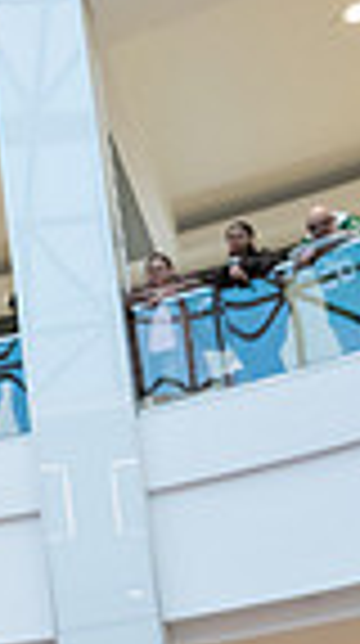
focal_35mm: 102
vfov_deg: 20.4
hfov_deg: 10.2
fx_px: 1738
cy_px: 633
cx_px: -526
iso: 4000
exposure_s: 1/400
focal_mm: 24
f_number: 4
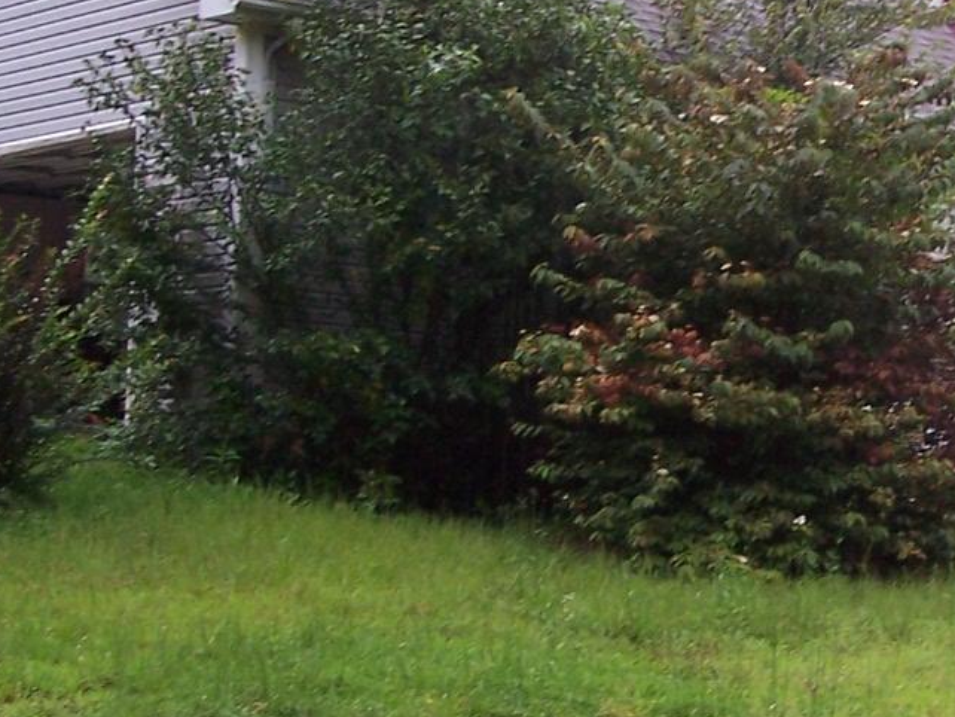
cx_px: 915
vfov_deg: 15.1
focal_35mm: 98
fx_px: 2705
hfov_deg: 19.5
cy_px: 289
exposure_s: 1/30
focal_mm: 6.3
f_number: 2.8
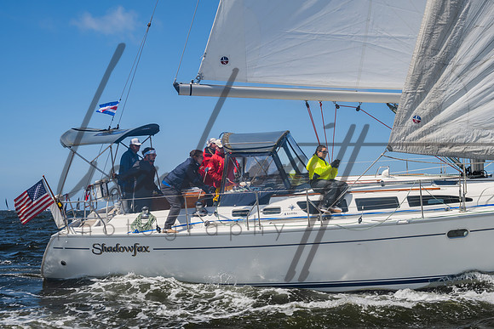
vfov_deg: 24.7
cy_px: 176
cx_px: 263
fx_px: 754
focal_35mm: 55
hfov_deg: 36.3
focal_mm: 46
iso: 100
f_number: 6.3
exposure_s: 1/250
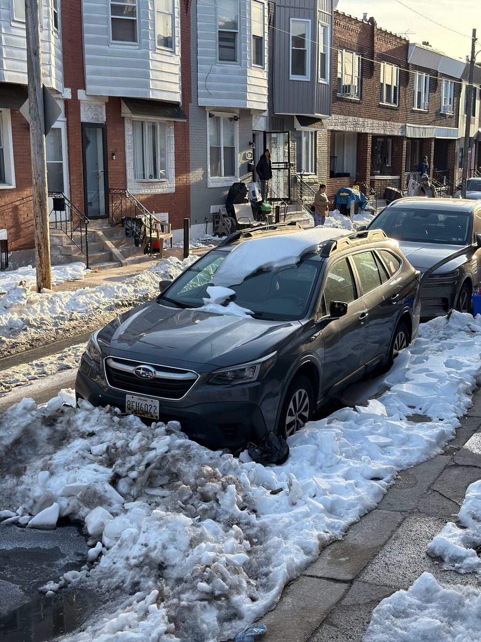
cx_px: 240
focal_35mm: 48
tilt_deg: -8.3
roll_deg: +1.8
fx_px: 889
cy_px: 321
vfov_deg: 39.7
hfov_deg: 30.3
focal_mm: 6.76
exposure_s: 1/4587
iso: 320
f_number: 1.78
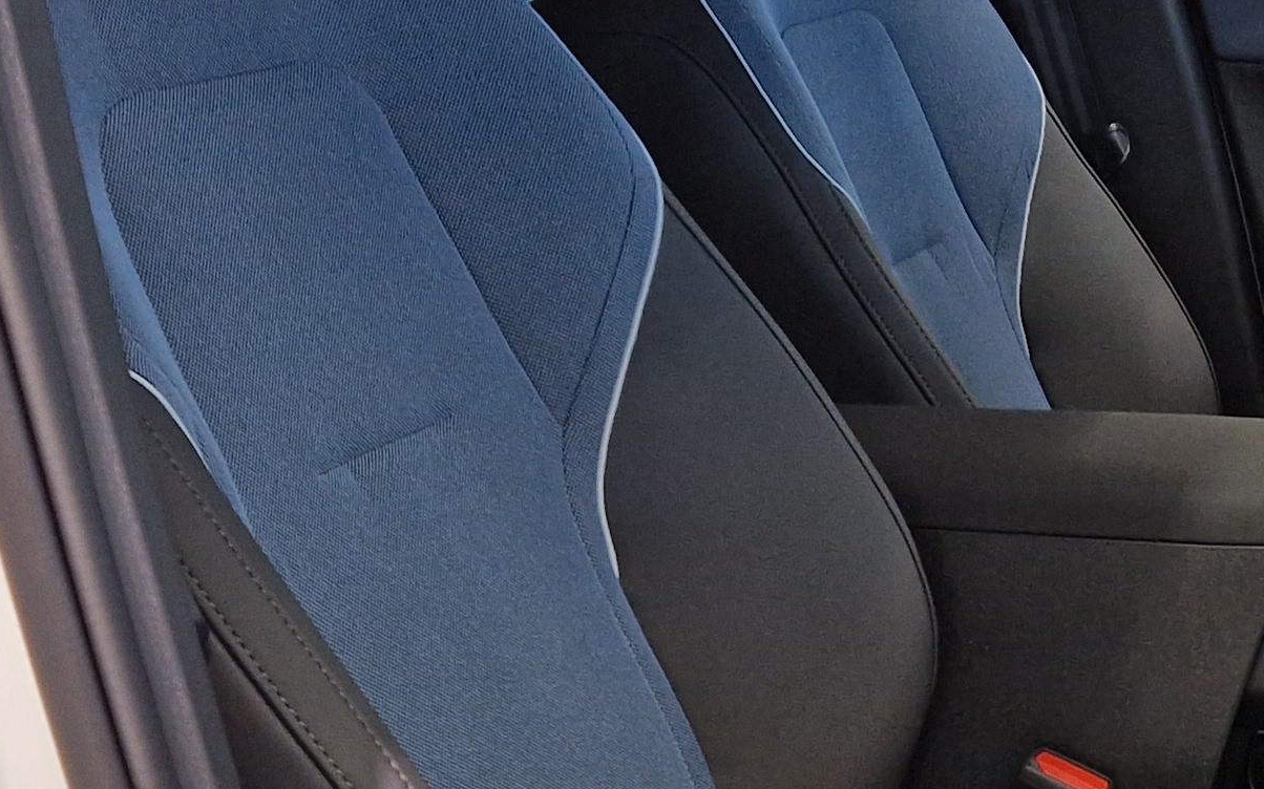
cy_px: 481
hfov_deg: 24.5
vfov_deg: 16.1
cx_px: 1230
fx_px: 2790
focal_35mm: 81
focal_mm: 5.4
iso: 160
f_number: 1.8
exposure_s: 1/100
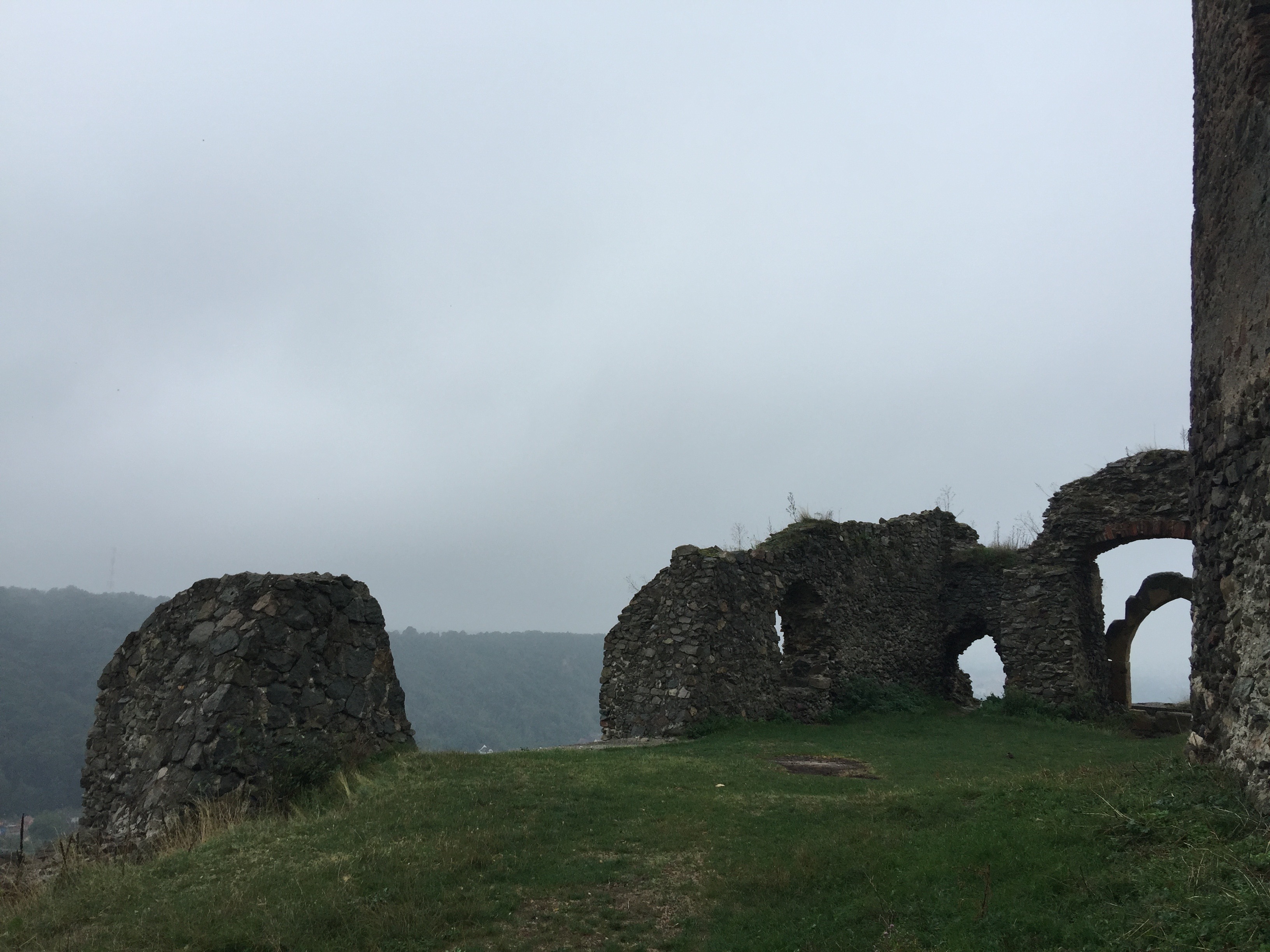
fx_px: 1064
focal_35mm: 29
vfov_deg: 48.2
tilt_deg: +7.8
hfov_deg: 61.7
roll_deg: -2.7
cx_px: 635
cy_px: 476
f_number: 2.2
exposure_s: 1/1041
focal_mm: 4.15
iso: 32
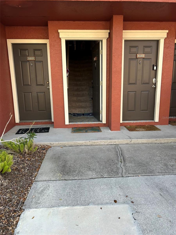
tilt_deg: -11.8
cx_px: 88
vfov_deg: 67.3
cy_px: 118
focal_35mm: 26
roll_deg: +0.5
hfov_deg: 53.1
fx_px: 176
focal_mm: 5.7
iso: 40
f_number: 1.5
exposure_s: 1/224
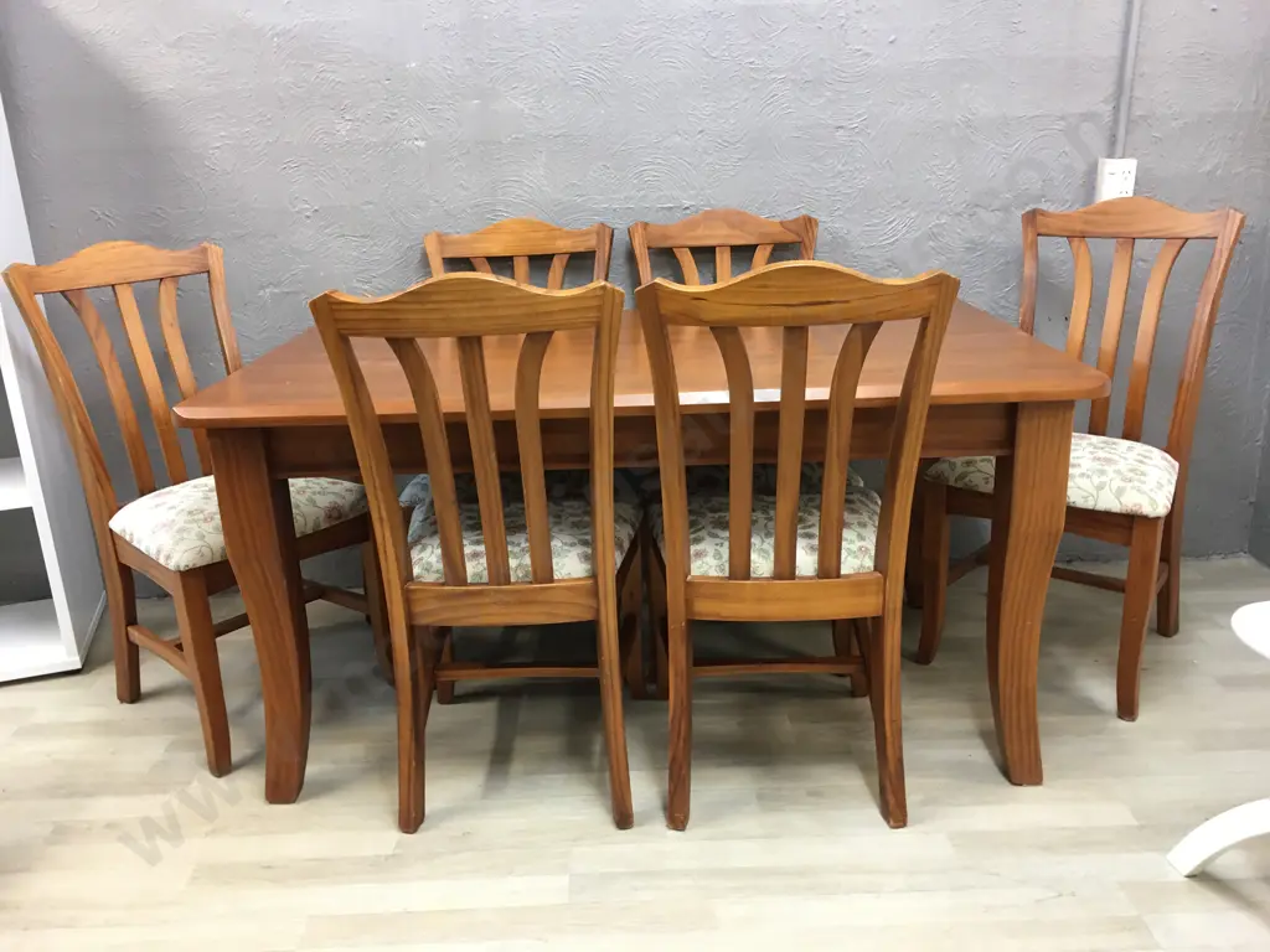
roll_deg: +1.1
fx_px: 1064
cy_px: 476
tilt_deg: -15.2
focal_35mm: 29
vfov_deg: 48.2
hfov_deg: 61.7
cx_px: 635
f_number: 2.2
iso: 64
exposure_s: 1/17
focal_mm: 4.15
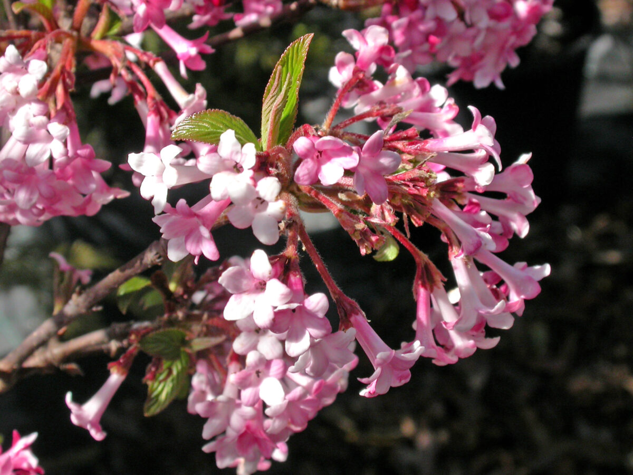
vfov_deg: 21.0
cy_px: 238
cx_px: 316
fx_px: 1280
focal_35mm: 70
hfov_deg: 27.8
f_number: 6
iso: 100
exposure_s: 1/582
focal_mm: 14.6
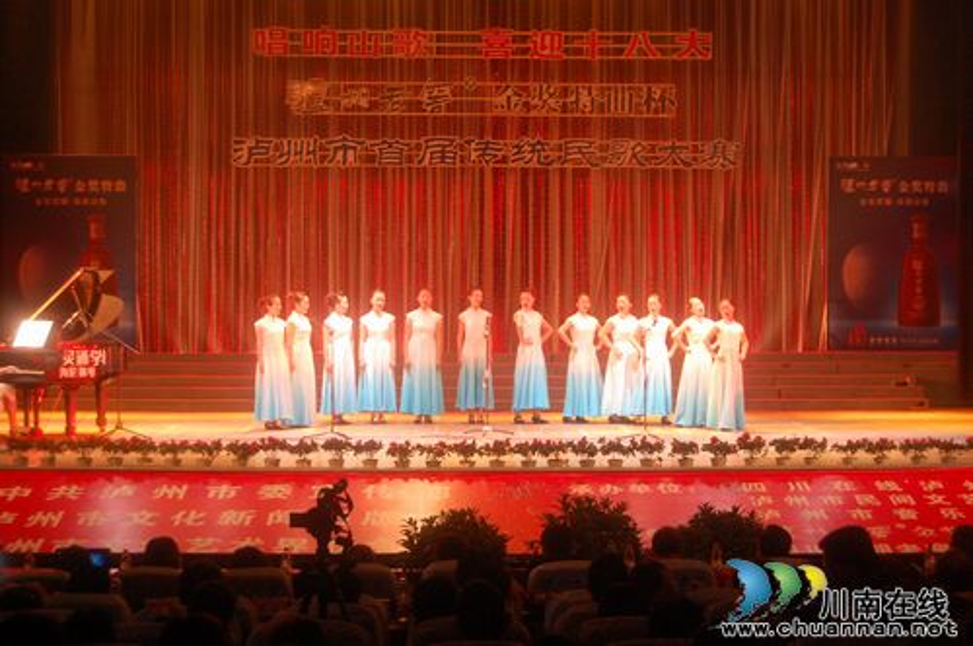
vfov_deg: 19.7
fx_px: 1862
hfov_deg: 29.3
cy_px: 323
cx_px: 486
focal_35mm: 69
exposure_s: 1/30
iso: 800
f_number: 5.3
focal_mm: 46
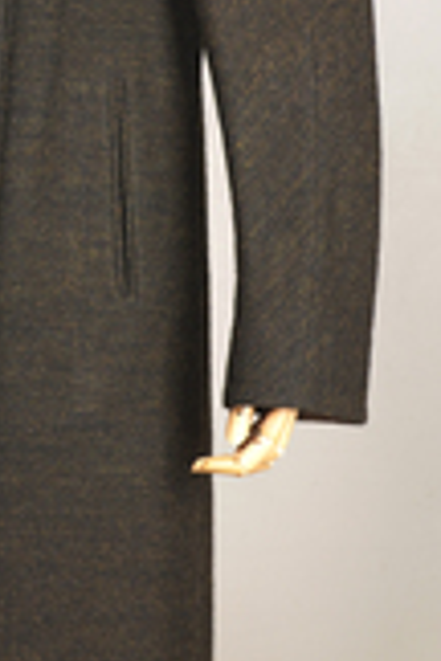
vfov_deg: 17.7
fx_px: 2113
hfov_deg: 11.7
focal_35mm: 115
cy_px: 202
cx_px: -39
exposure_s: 1/15
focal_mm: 32
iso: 200
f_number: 4.5
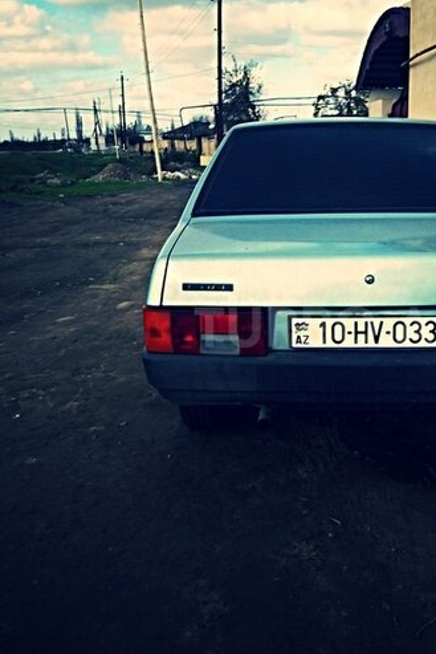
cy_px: 327
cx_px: 330
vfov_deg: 49.5
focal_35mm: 39
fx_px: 708
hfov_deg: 33.5
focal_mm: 3.7
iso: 64
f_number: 1.9
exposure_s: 1/966
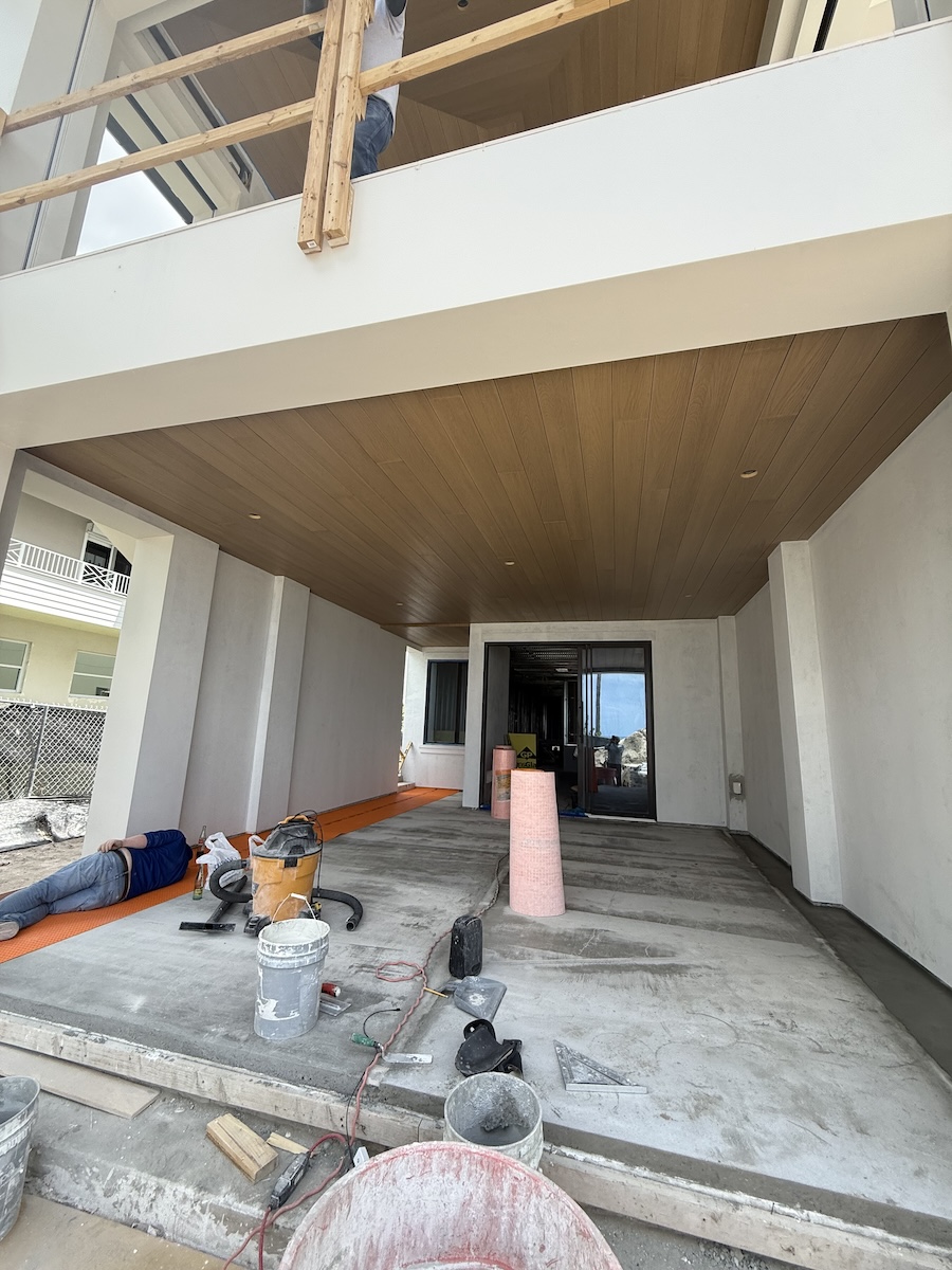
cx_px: 476
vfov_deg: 102.1
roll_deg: -1.0
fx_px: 513
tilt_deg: +13.9
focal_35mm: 14
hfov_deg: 85.7
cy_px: 635
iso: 64
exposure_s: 1/468
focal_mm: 2.22
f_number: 2.2
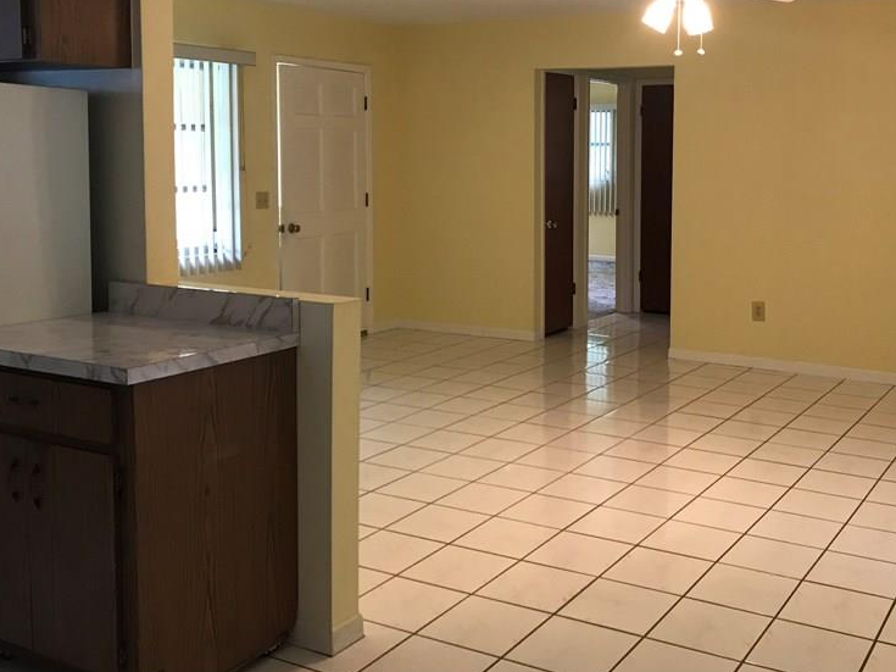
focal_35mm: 39
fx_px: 1009
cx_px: 588
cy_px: 249
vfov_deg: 36.6
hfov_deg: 47.2
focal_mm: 3.99
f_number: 1.8
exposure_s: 1/15
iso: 40
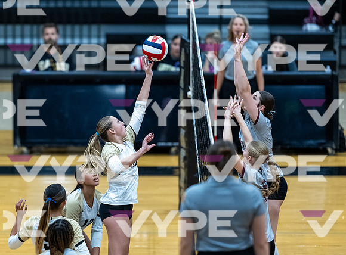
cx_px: 92
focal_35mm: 288
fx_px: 2858
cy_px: 138
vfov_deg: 5.1
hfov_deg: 6.9
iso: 4000
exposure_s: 1/1600
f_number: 2
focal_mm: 200
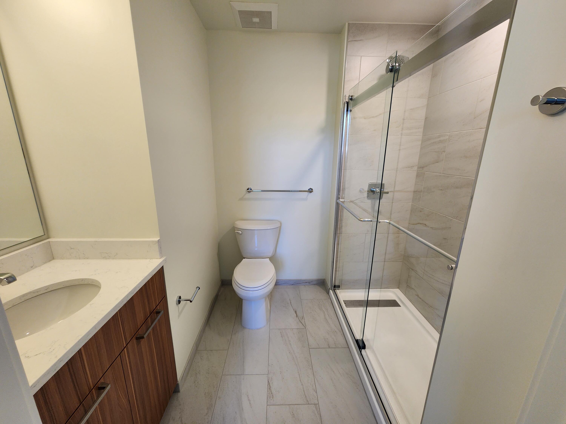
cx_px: 283
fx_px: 213
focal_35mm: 13
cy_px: 212
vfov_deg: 89.9
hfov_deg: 106.2
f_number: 2.2
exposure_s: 1/60
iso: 125
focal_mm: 2.2
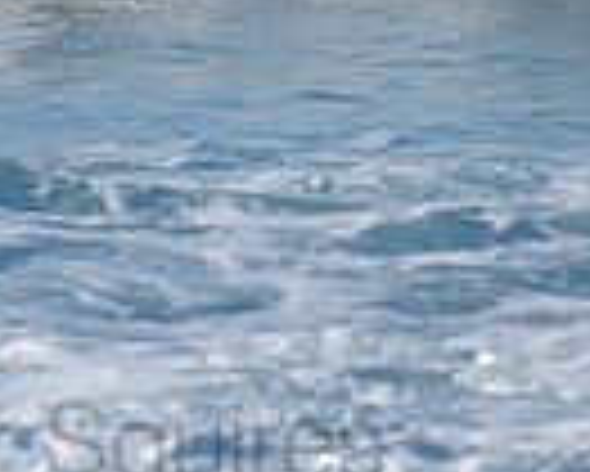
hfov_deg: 0.9
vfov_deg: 0.7
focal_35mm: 2077
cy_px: -303
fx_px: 36295
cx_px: 36
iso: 200
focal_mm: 500
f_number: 5.6
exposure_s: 1/2000
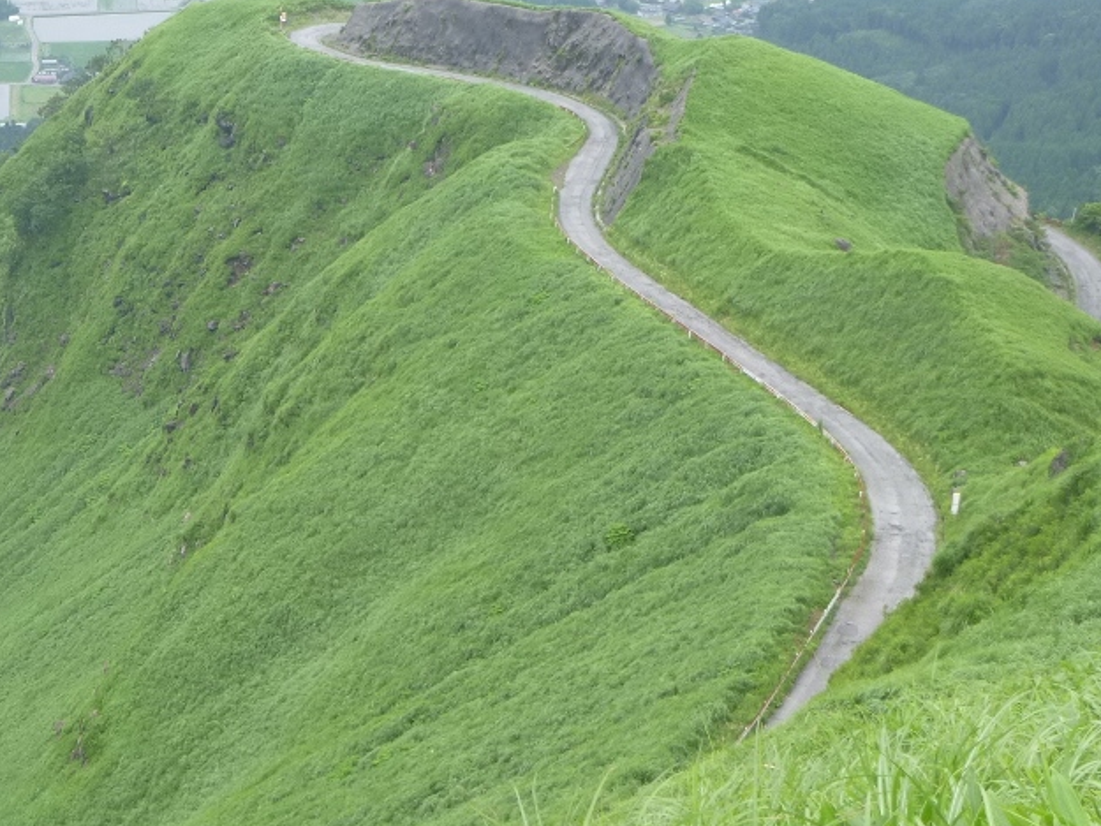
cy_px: 407
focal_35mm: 77
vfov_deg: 19.1
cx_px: 375
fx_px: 2450
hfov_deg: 25.2
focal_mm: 8.4
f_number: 4.8
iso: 100
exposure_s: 1/160
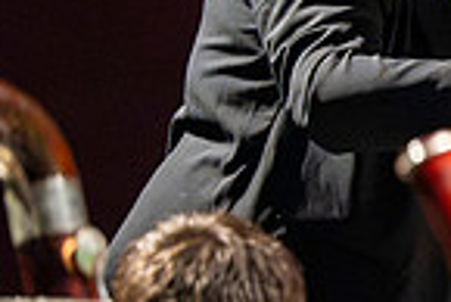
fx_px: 8515
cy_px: 135
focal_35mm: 679
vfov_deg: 2.0
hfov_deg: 3.0
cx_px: 830
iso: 12800
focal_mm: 170
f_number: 2.8
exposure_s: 1/640
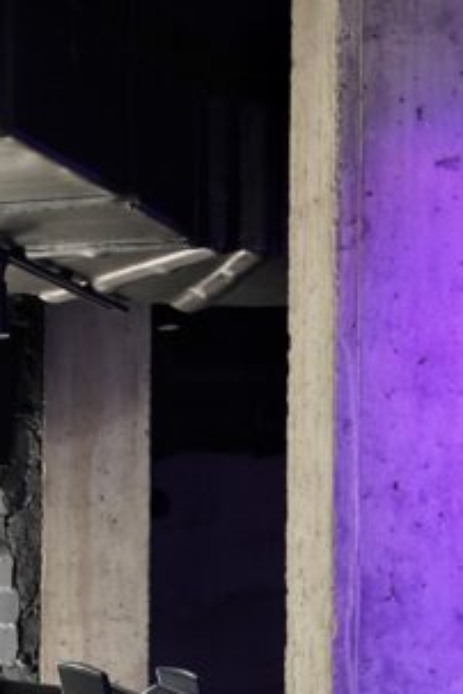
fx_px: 2566
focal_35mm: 133
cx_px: 28
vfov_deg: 15.0
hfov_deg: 10.2
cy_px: 804
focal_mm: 35
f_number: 2
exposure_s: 1/800
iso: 1600
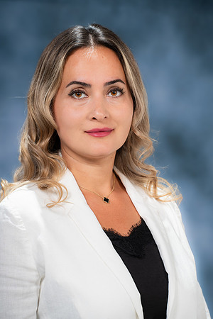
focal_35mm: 180
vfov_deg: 11.4
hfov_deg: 7.6
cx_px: 106
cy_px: 160
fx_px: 1597
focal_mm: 180
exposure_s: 1/200
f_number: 5.6
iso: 320
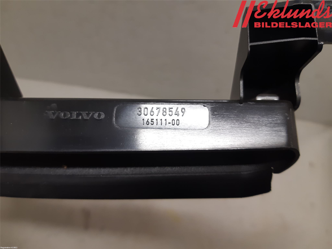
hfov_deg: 67.3
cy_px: 124
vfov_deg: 53.1
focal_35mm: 26
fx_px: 249
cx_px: 166
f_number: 1.7
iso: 100
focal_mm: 3.93
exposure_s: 1/50
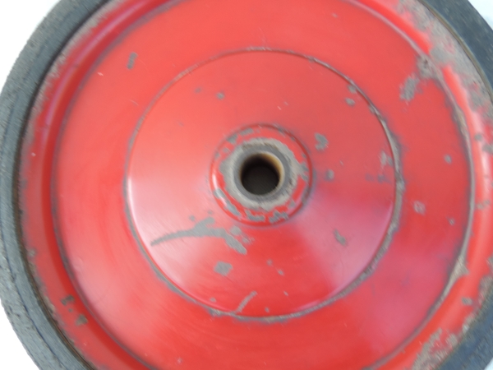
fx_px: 427
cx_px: 246
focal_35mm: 30
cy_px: 185
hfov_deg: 60.0
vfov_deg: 46.8
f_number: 3.1
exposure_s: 1/60
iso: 80
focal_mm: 5.3
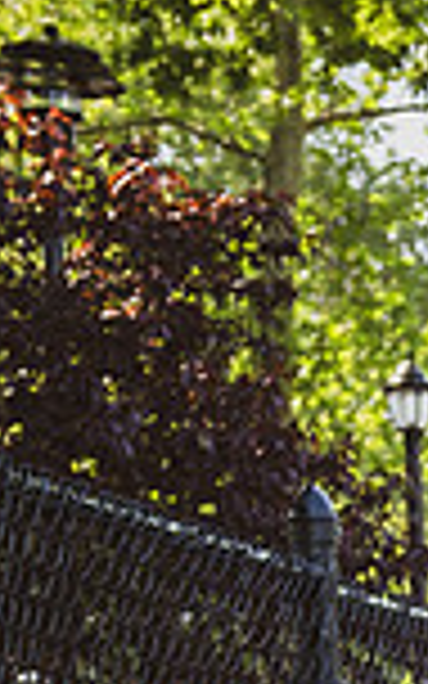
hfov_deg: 6.3
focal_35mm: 191
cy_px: 1139
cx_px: 1306
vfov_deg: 10.5
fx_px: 3565
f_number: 4.5
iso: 400
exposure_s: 1/500
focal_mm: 36
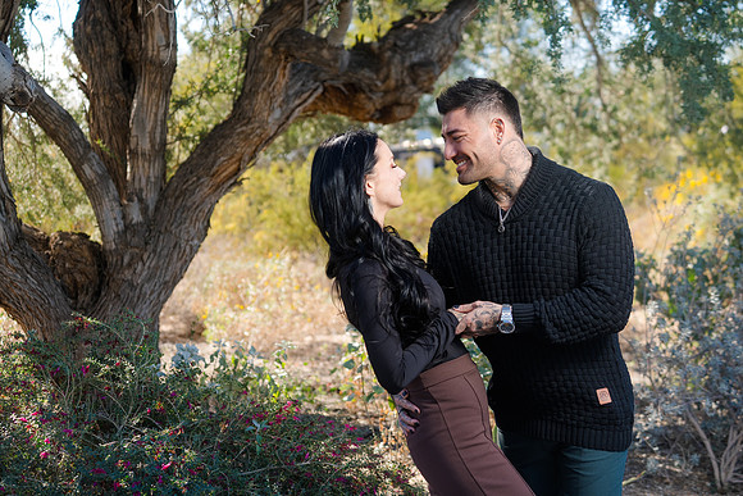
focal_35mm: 77
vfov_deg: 17.7
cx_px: 372
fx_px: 1589
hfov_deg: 26.3
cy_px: 248
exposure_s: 1/250
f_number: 4.5
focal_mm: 77
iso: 100
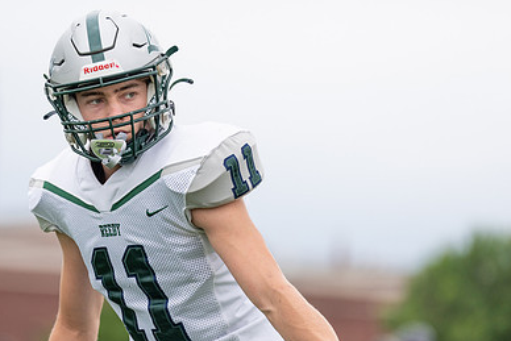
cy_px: 232
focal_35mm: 299
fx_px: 4245
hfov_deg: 6.9
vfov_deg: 4.6
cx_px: 158
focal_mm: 200
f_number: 2.8
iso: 250
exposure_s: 1/1250
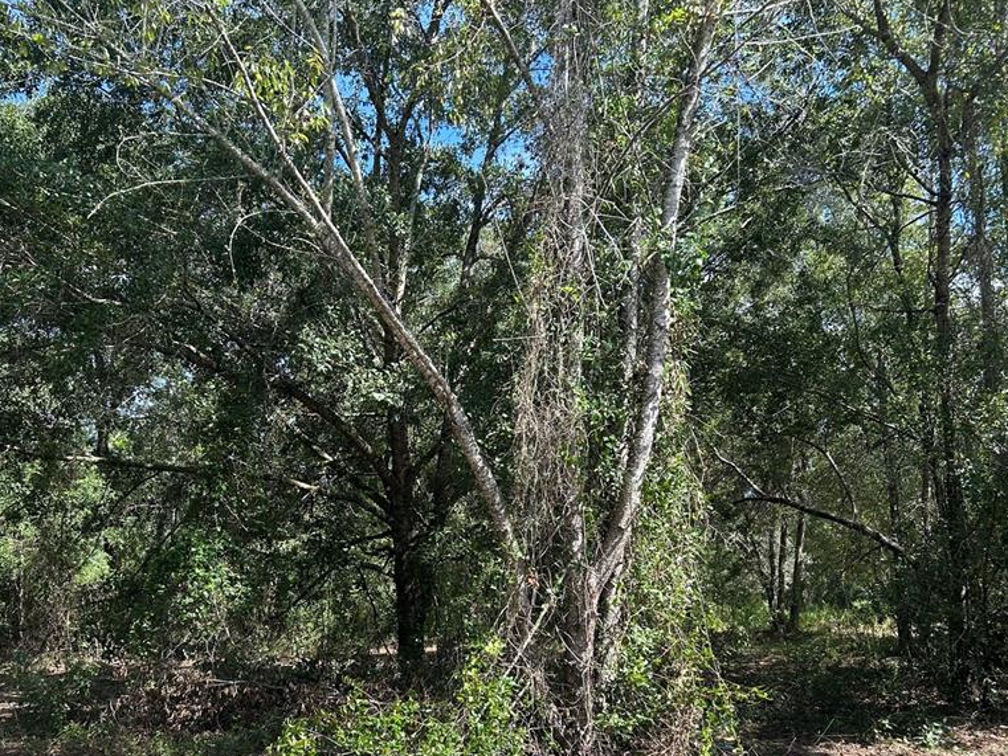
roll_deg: +0.5
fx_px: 1019
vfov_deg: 40.2
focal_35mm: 35
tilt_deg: +5.0
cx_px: 421
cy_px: 499
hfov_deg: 52.4
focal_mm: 5.7
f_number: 1.5
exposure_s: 1/894
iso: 50
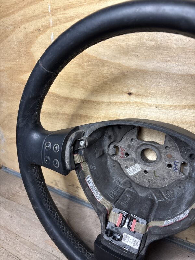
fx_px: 195
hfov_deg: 53.1
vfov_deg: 67.3
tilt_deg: -21.9
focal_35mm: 26
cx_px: 98
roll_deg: +1.2
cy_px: 130
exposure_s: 1/60
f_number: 1.6
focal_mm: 5.96
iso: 250
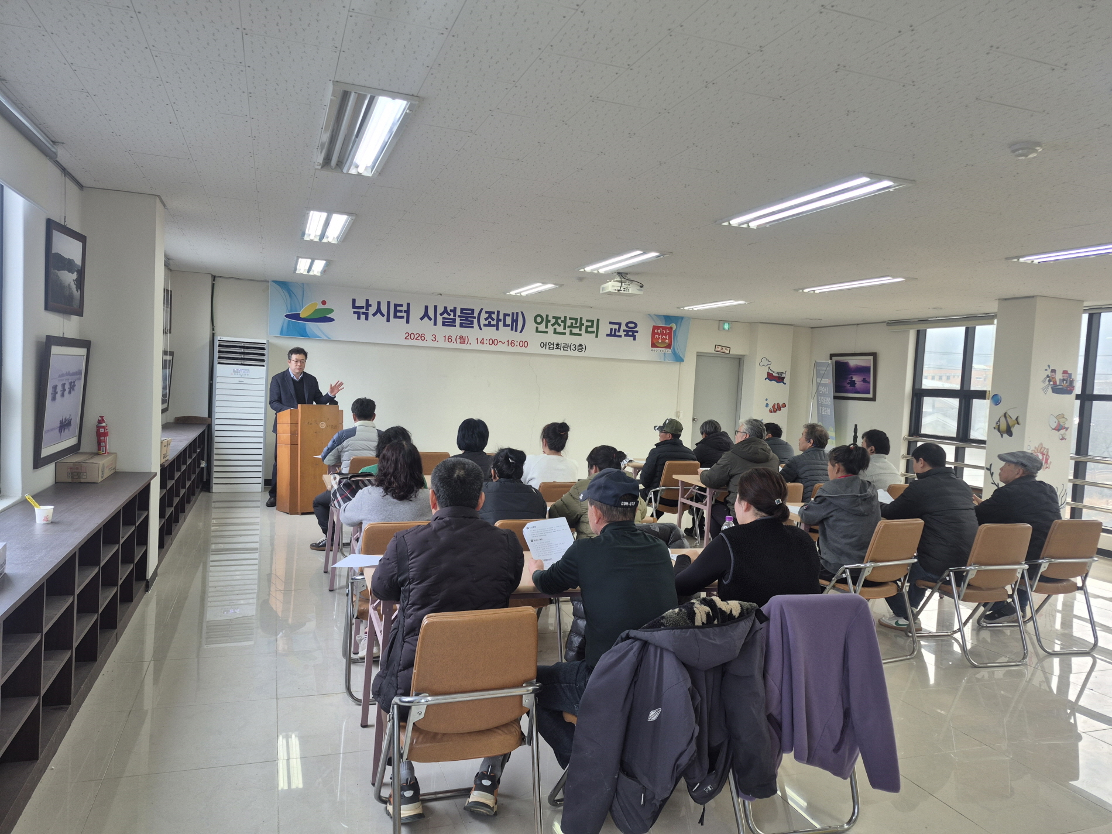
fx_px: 739
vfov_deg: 58.9
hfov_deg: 73.9
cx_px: 556
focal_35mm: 23
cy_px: 417
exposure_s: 1/120
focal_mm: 5.4
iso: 32
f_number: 1.8
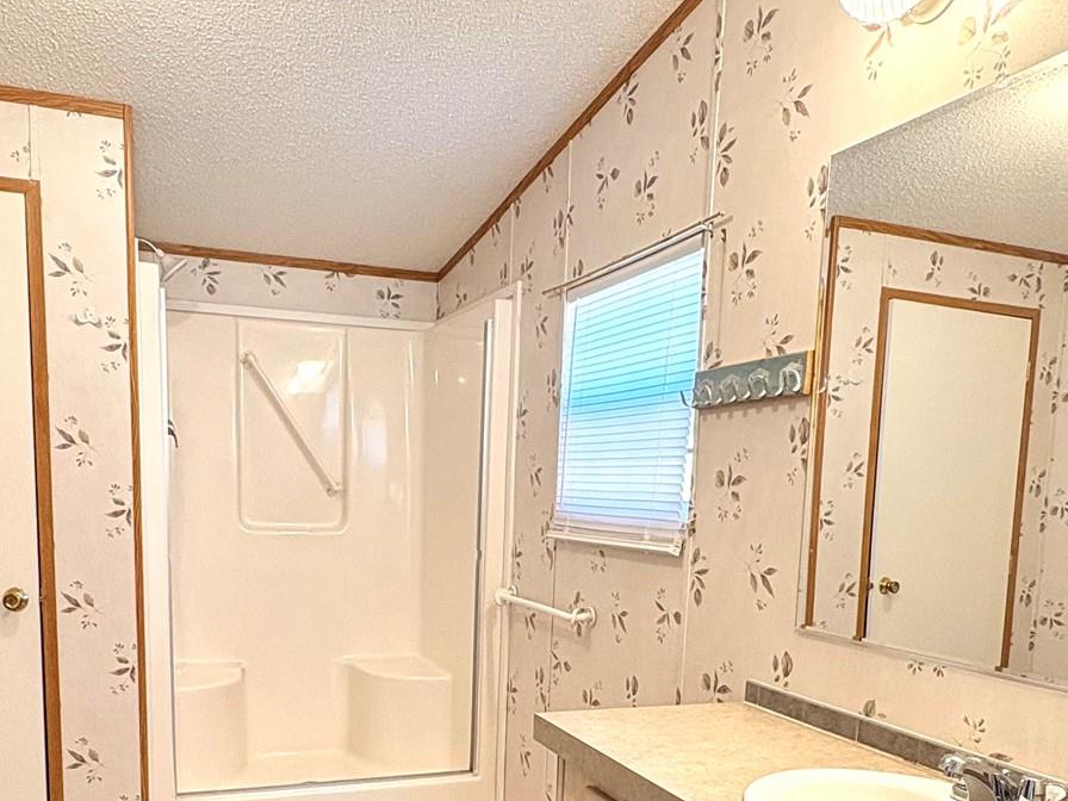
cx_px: 486
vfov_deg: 42.3
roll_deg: -0.8
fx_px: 987
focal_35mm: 32
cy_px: 637
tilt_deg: -8.9
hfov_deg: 56.7
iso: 160
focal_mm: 2.22
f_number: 2.2
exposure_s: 1/60
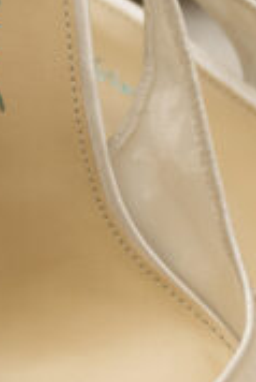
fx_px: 2512
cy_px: 64
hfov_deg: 5.8
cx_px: 358
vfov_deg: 8.7
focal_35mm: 236
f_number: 2.8
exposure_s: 1/400
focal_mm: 41
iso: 320
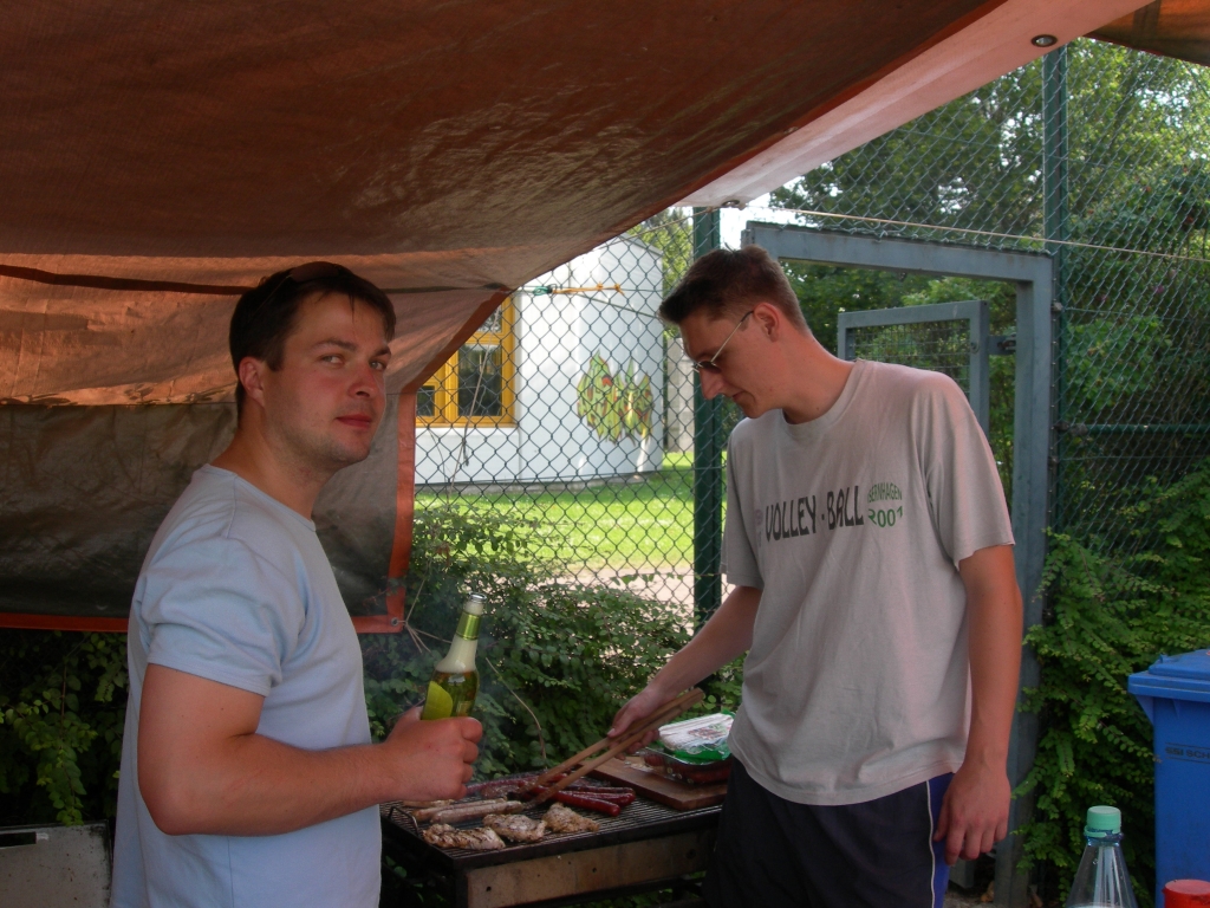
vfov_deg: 37.7
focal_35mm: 38
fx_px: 1328
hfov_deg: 49.0
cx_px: 605
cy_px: 454
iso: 50
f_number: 4.8
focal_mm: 7.8
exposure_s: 1/108
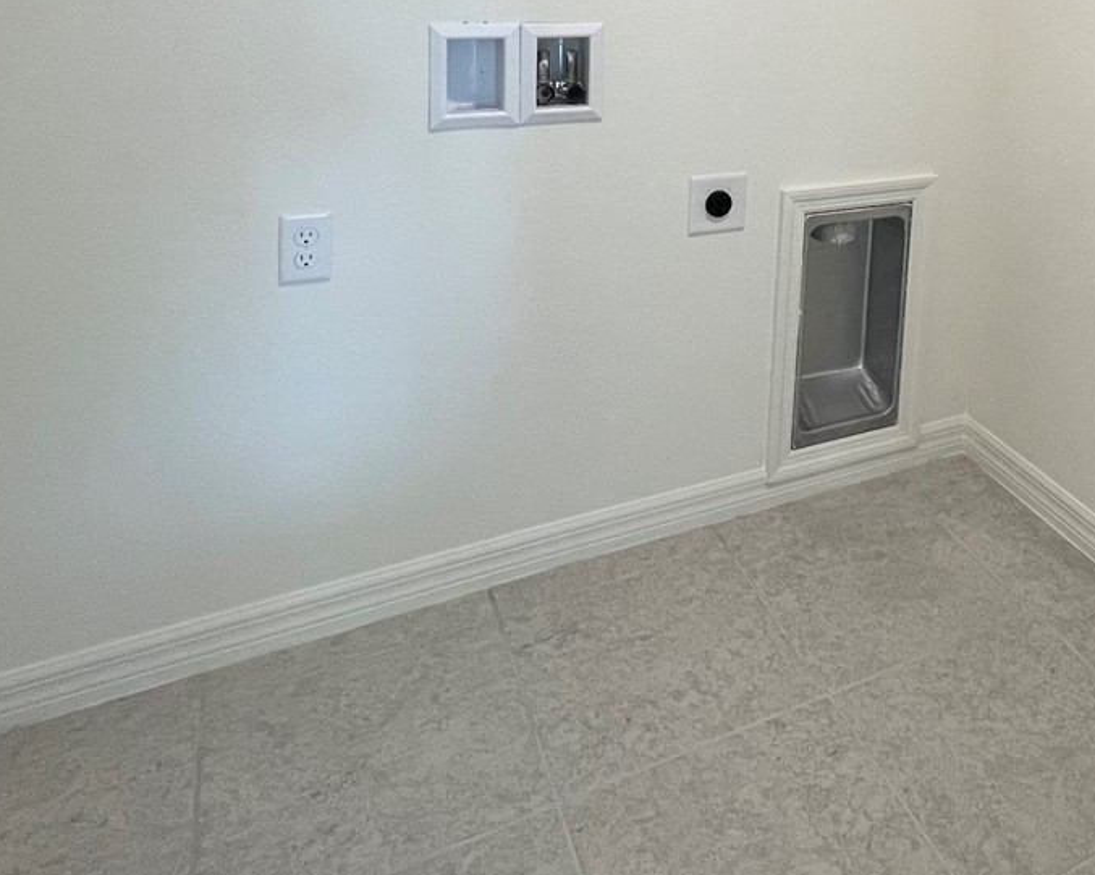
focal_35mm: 30
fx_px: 972
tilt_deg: -8.4
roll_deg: -3.3
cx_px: 912
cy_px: 45
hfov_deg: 53.8
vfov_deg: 43.2
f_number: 1.8
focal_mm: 1.57
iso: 200
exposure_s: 1/120
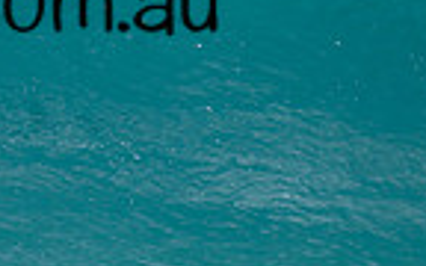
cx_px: -95
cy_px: -37
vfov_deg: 0.6
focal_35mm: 2302
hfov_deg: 0.9
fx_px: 26726
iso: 560
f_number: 8
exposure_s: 1/2000
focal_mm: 560
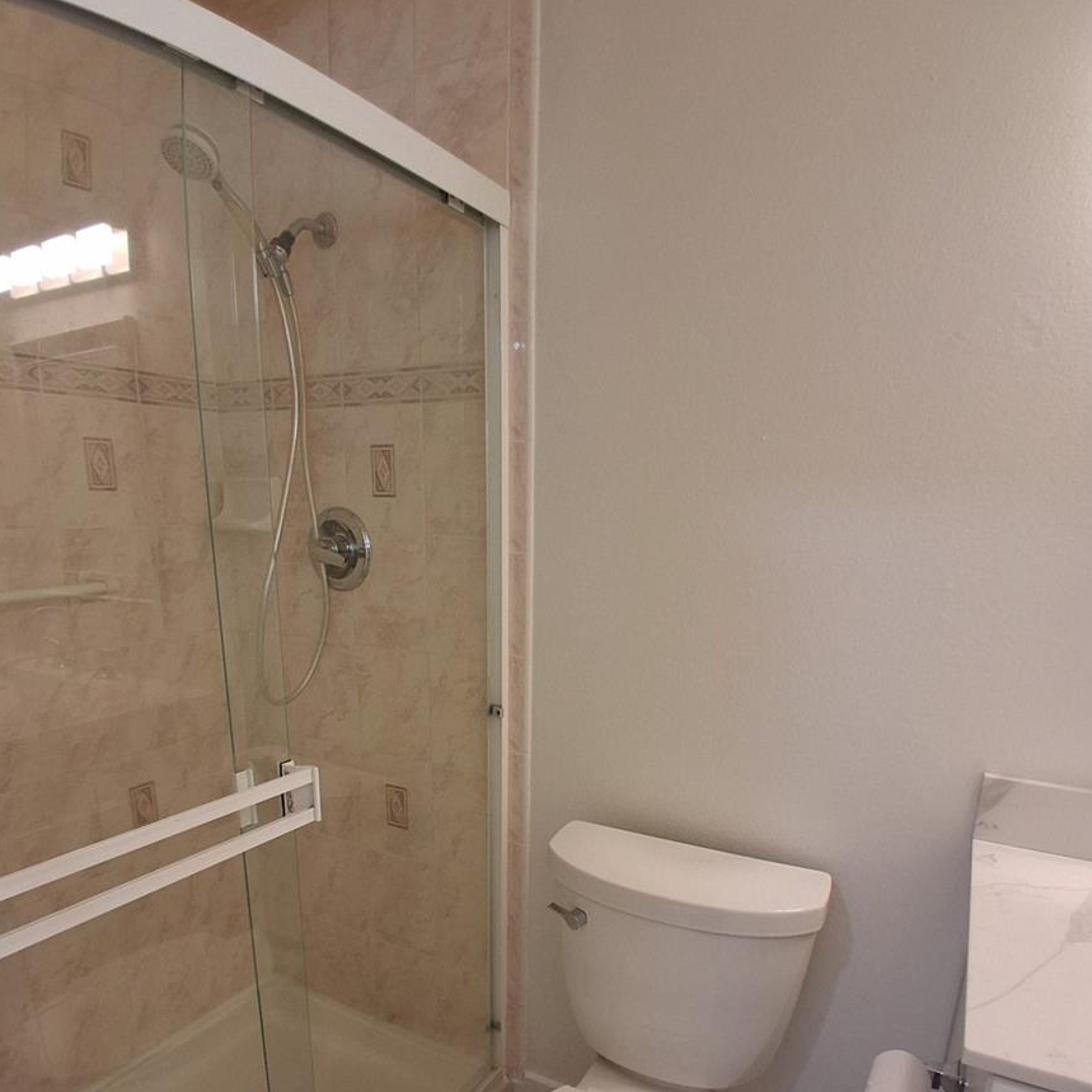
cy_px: 718
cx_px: 558
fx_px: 749
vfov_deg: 70.3
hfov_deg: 72.1
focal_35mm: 21
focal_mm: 1.4
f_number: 2.2
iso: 125
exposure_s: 1/40
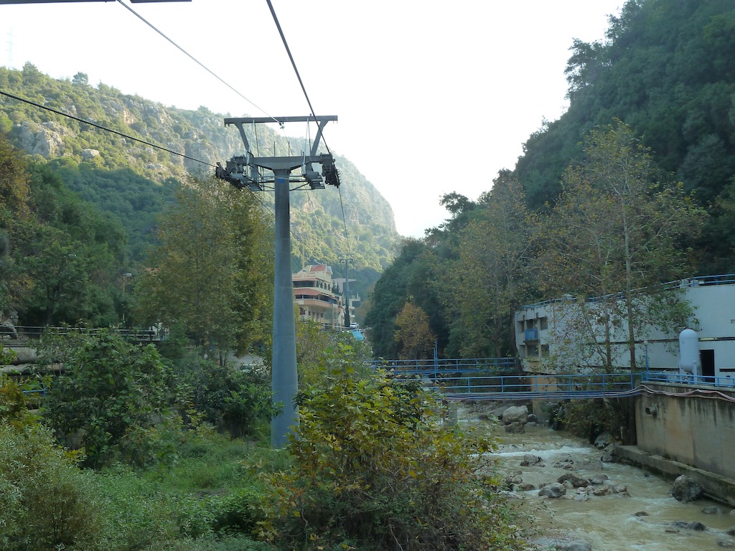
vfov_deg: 38.7
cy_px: 276
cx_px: 368
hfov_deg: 50.1
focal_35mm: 37
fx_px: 786
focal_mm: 6.1
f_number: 4
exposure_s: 1/125
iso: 125
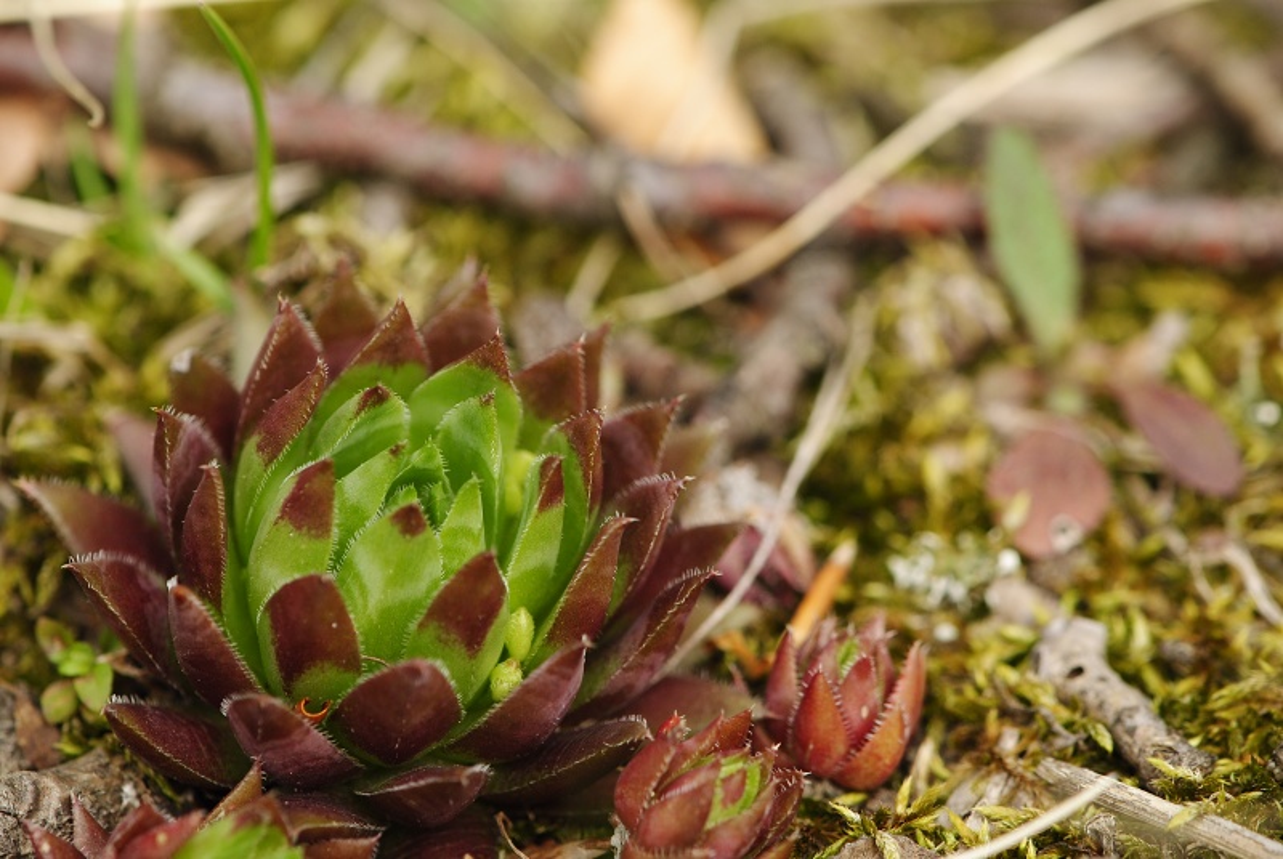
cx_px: 642
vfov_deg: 10.8
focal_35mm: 128
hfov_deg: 16.0
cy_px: 430
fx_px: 4551
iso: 200
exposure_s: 1/125
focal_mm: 85
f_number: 6.3
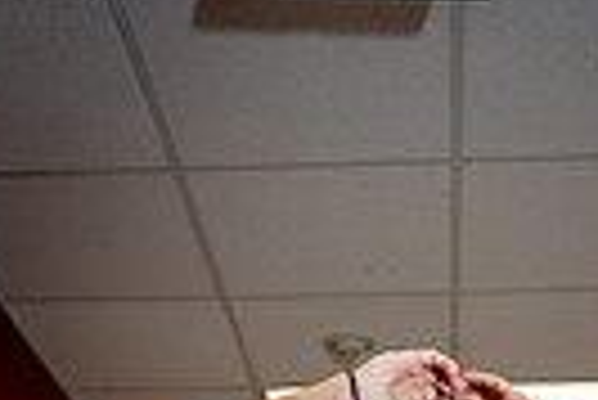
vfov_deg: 12.8
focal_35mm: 81
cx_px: 398
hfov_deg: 24.9
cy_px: 975
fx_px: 1347
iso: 40
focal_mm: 24
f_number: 1.4
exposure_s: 1/250
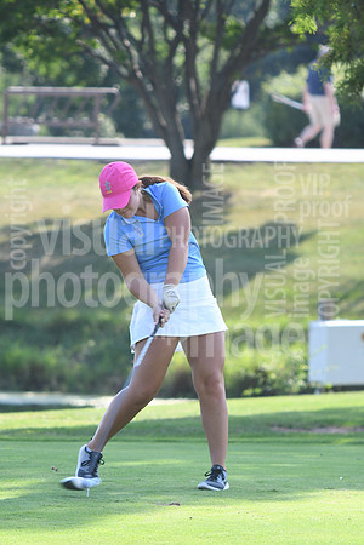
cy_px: 272
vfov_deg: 4.3
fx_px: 7279
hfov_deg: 2.9
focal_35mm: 480
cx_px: 182
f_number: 7.1
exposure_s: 1/800
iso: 640
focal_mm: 320
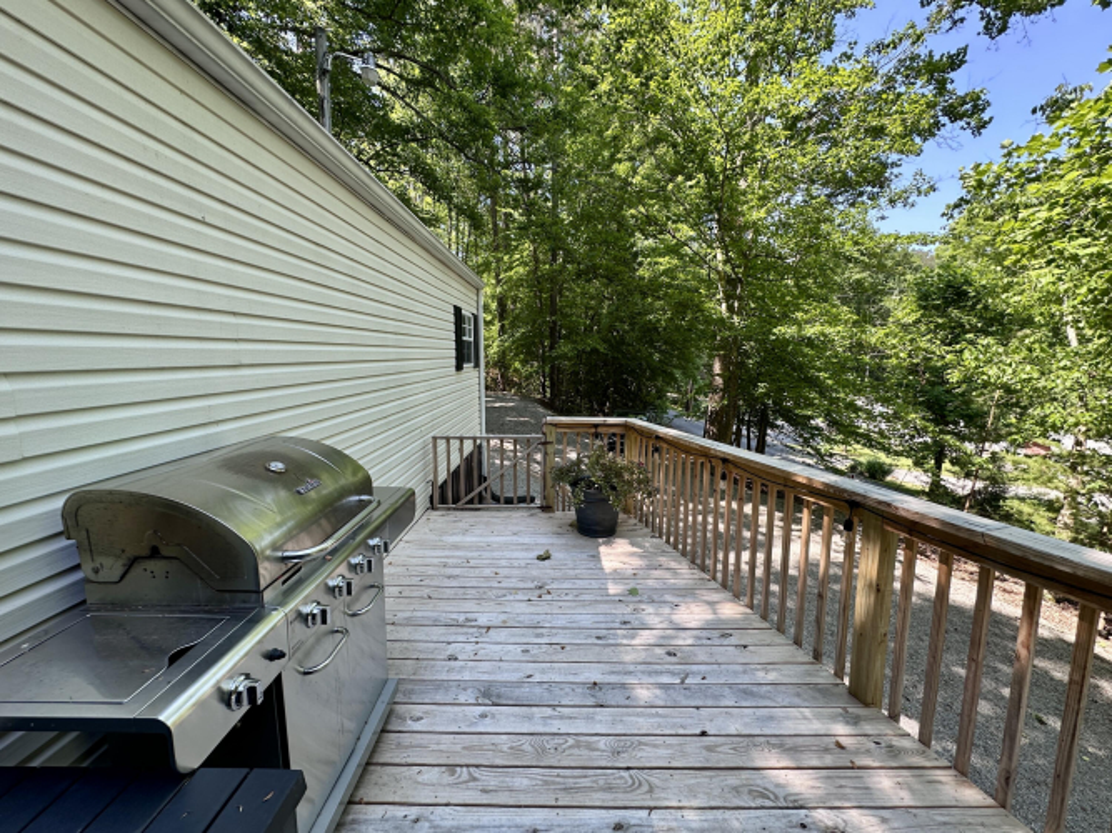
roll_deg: +0.2
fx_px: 450
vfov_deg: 85.7
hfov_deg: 102.1
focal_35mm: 14
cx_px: 556
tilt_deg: -7.3
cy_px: 416
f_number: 2.2
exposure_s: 1/205
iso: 40
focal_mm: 2.22
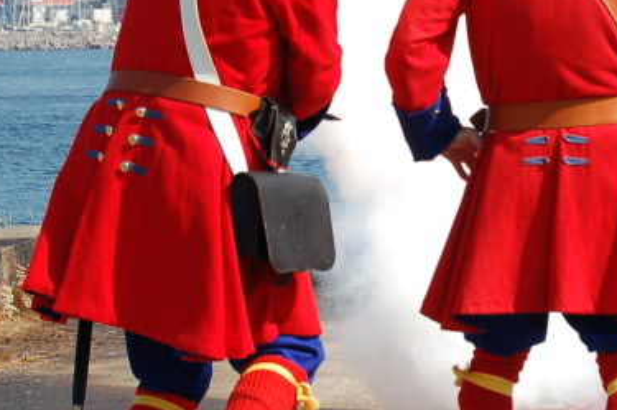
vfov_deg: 6.1
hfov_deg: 9.1
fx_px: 3857
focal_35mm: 225
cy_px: 52
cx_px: 609
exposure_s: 1/250
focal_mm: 55
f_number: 10
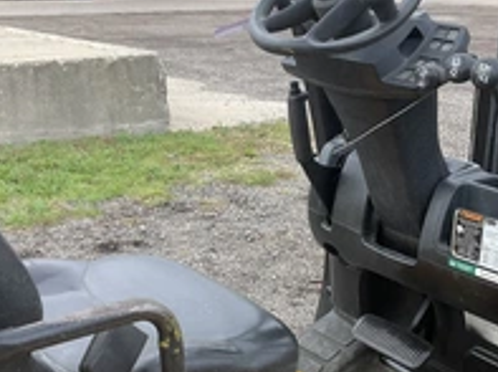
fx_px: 847
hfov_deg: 32.5
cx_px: 336
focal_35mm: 59
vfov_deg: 24.6
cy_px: 256
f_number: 1.8
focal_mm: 3
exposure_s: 1/378
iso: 25
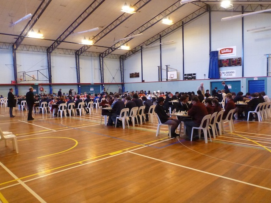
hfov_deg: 63.4
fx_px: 219
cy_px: 102
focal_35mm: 28
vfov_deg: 49.7
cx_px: 136
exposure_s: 1/50
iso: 800
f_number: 3.3
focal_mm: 4.9
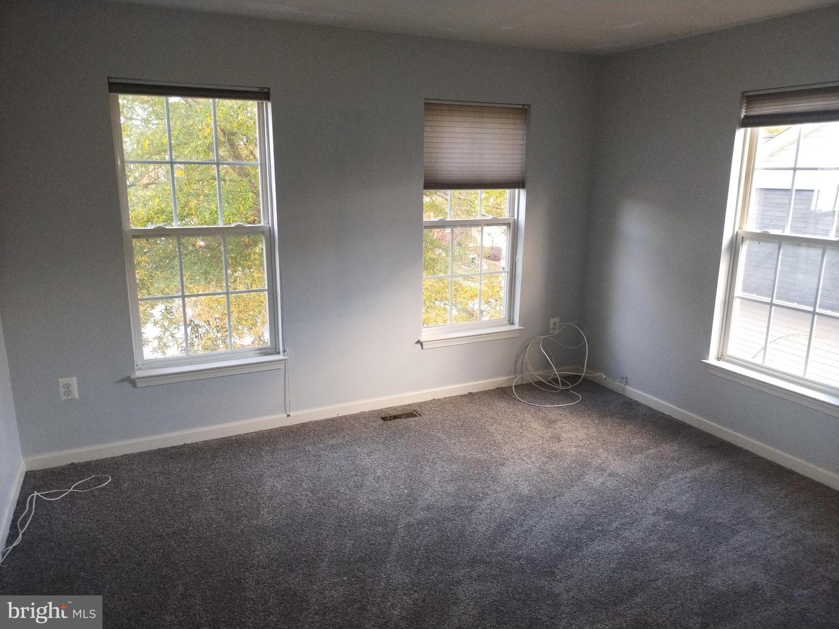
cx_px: 420
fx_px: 606
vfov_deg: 54.9
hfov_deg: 69.4
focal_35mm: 25
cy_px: 314
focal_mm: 4.71
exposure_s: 1/50
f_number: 1.7
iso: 288
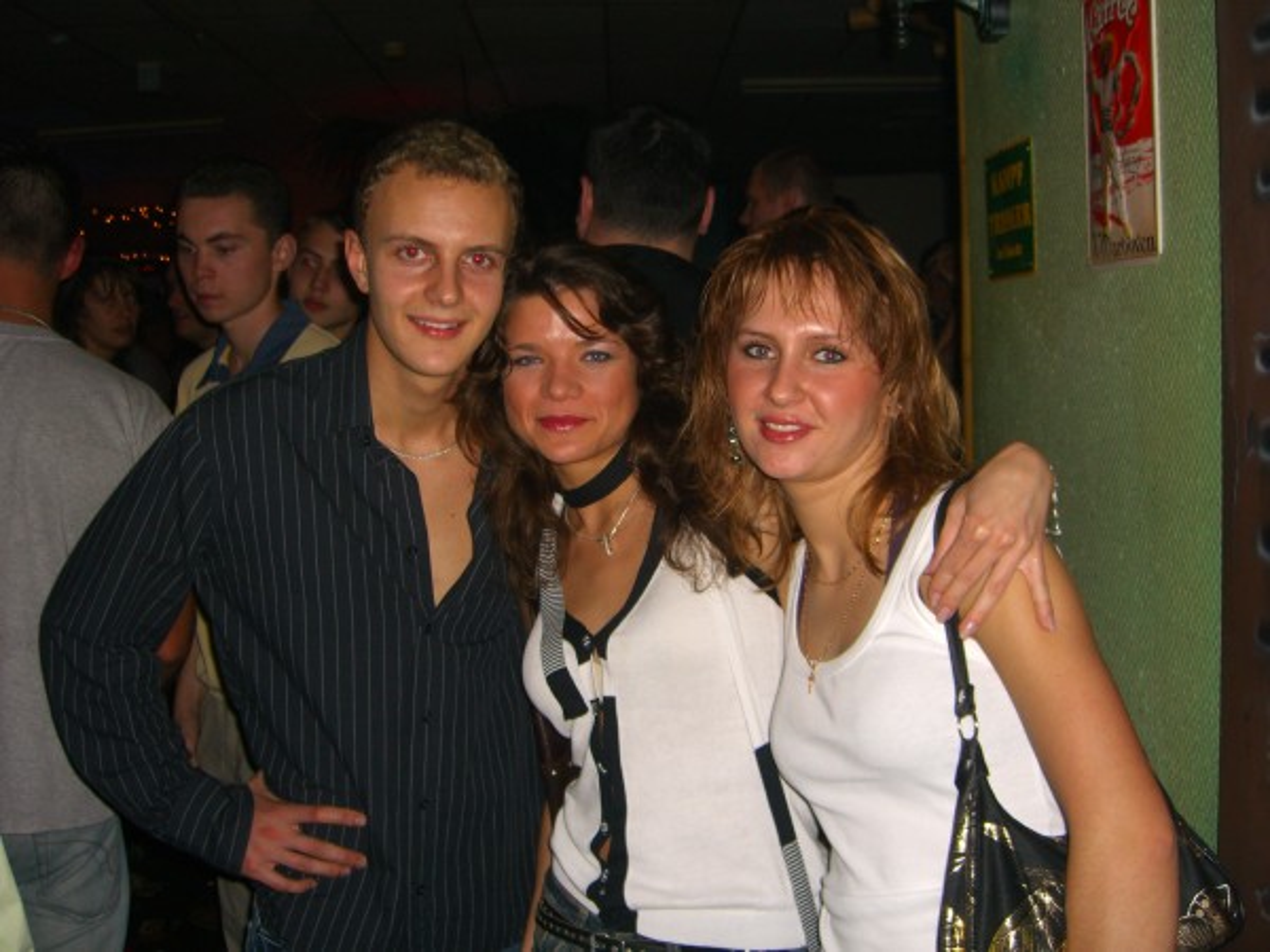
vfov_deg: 37.7
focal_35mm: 38
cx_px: 635
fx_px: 1394
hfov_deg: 49.0
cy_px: 476
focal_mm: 7.9
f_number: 2.8
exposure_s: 1/60
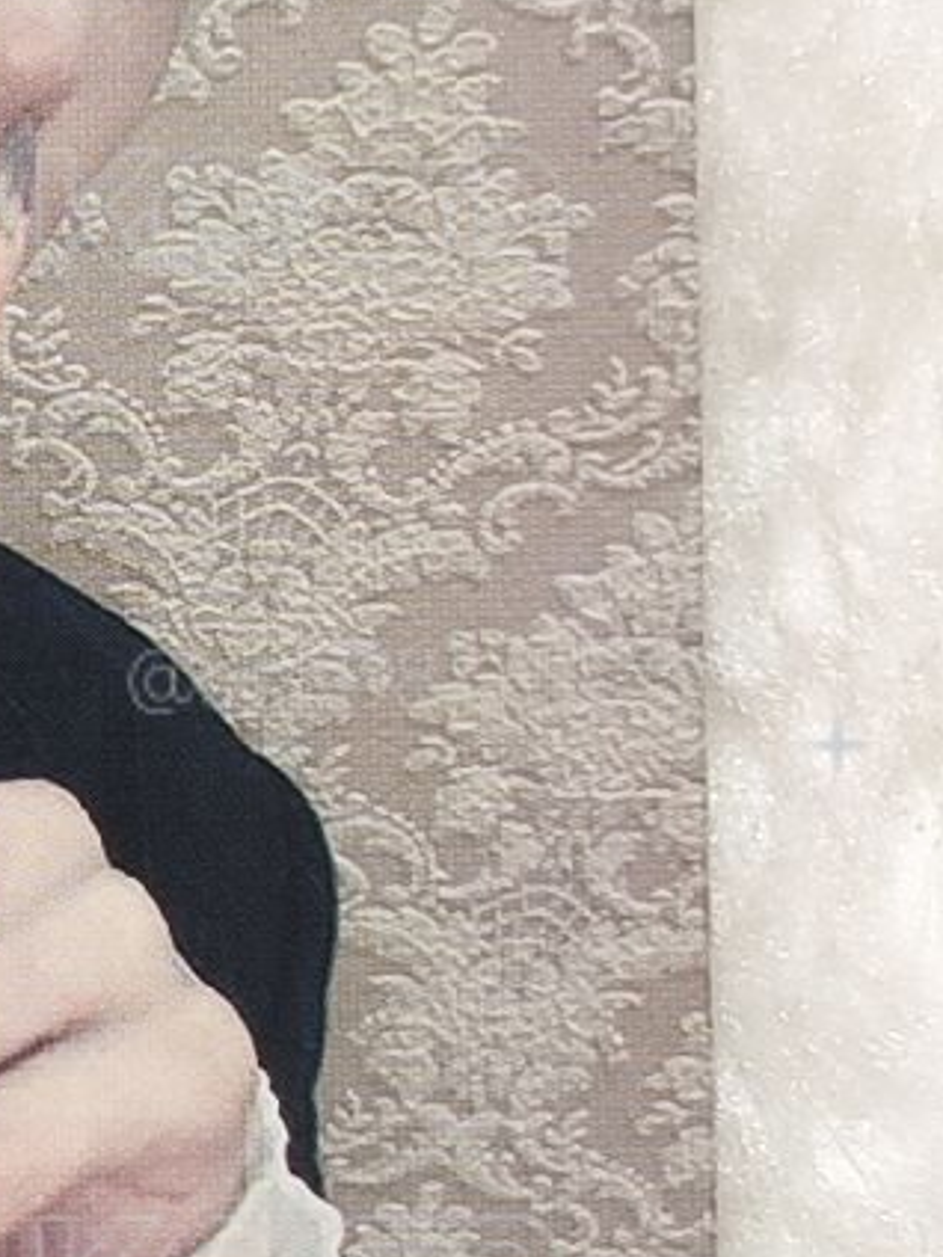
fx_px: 5921
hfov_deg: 9.0
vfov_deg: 12.1
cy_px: 388
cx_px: -231
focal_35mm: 163
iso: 100
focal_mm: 4.84
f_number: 1.8
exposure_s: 1/60
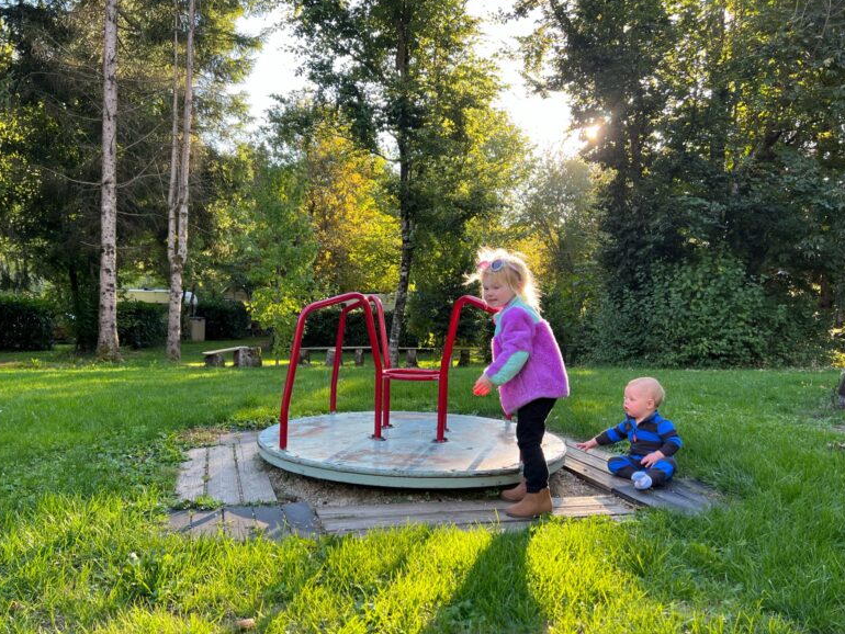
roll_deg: -1.1
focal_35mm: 27
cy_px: 314
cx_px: 409
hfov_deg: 65.3
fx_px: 659
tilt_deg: -0.8
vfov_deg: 51.4
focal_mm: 5.7
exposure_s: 1/259
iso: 40
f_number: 1.5
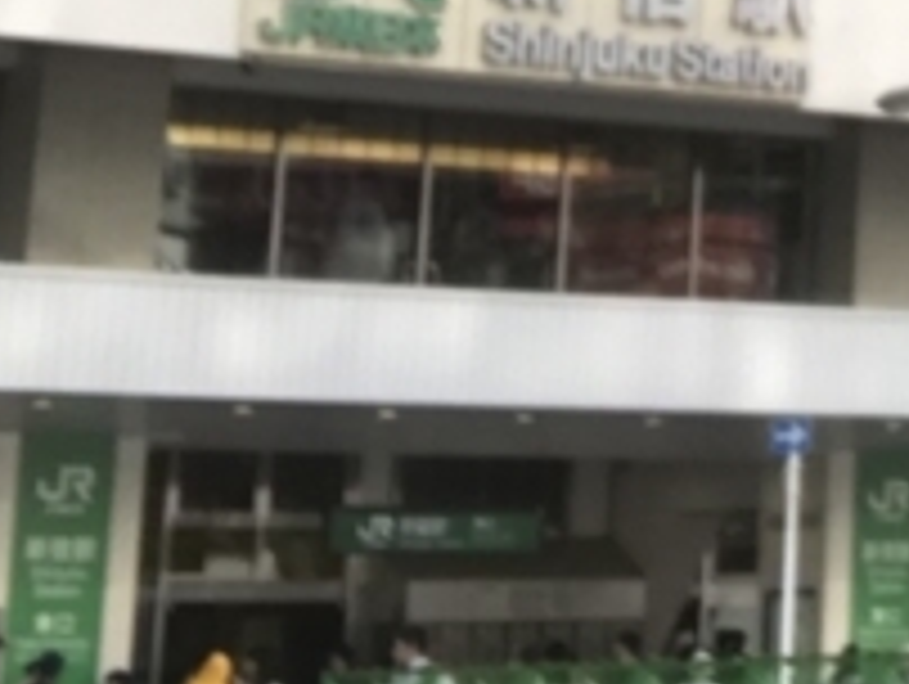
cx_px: 1638
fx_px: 4259
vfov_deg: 8.6
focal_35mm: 162
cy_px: -799
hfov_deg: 11.3
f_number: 2.2
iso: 25
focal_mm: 2.87
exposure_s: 1/182
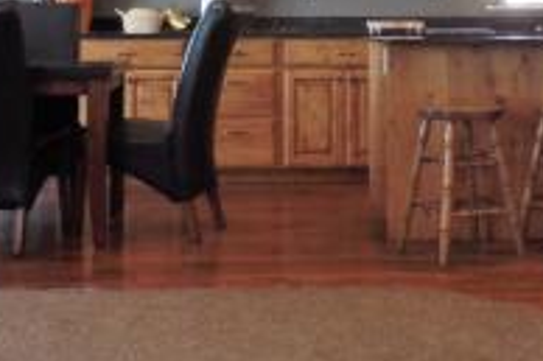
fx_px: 1191
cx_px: 272
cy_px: -14
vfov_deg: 16.8
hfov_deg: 25.7
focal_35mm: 79
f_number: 2.8
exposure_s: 1/30
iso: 160
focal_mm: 4.1
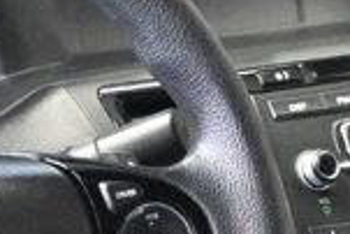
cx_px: 151
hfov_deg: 9.9
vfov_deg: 6.4
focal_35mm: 208
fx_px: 2025
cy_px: 521
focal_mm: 20.5
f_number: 3.8
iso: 12800
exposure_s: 1/40
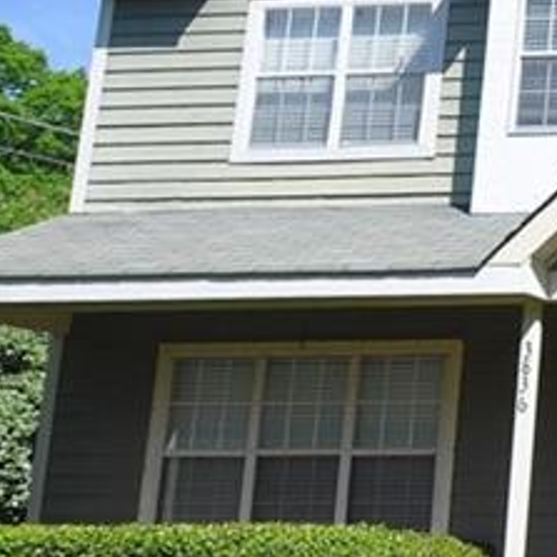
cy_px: 210
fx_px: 1383
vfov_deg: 22.7
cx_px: 1072
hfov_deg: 17.4
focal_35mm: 76
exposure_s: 1/320
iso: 200
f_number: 9
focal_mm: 13
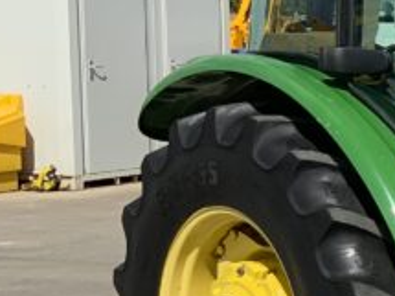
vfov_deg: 10.7
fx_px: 1574
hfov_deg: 12.2
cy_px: 202
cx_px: 860
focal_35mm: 138
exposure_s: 1/2427
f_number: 1.8
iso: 20
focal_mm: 3
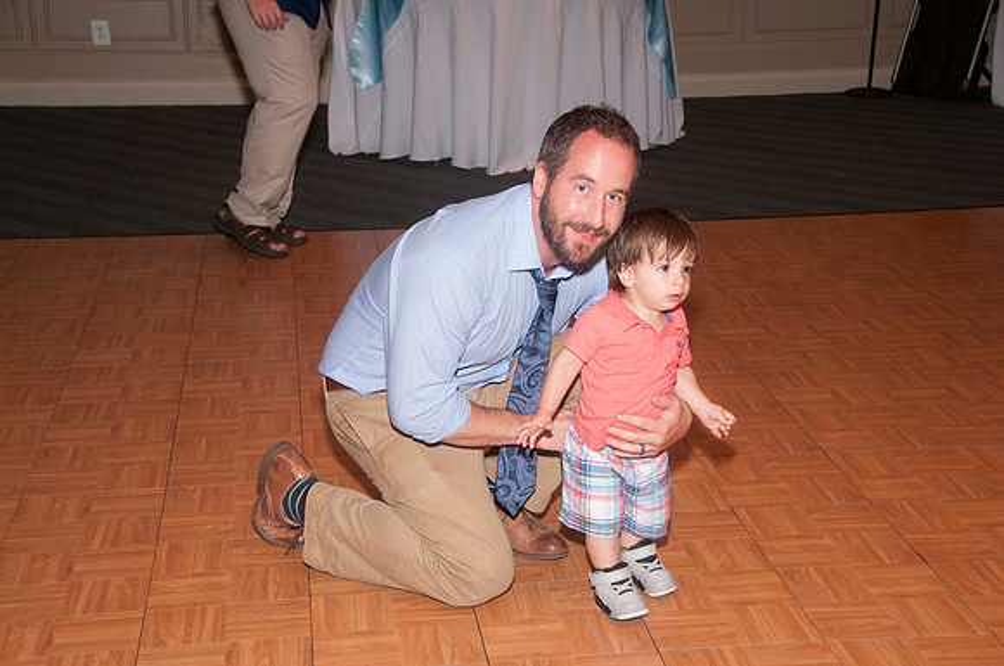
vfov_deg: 25.0
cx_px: 502
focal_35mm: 54
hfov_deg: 36.9
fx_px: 1504
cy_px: 333
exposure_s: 1/60
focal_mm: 36
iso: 400
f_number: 5.6
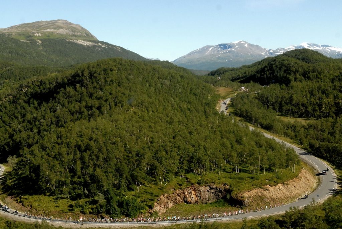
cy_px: 114
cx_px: 171
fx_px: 485
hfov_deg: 38.8
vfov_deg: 26.6
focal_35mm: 51
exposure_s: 1/1600
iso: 640
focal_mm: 34
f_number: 6.3
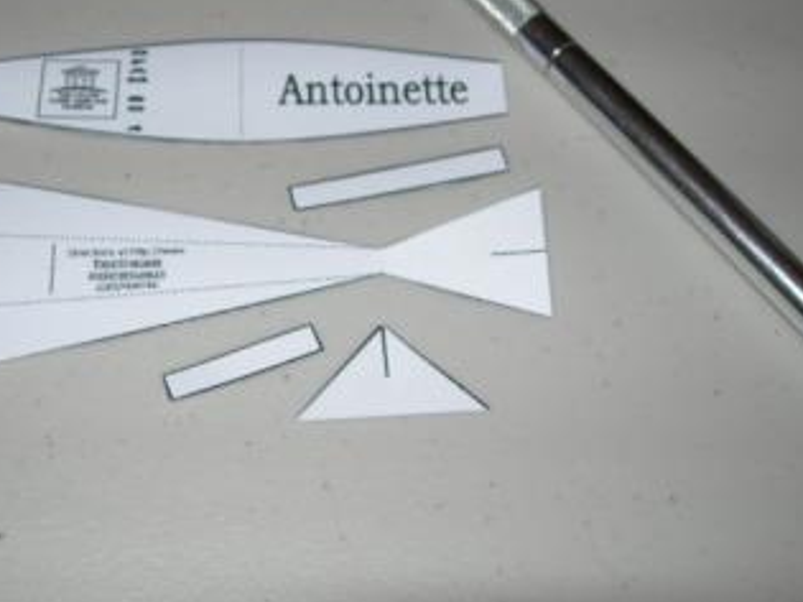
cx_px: 326
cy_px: 235
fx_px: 1252
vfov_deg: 26.9
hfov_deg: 35.4
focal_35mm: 54
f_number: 2.8
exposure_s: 1/60.1
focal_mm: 7.8
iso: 50
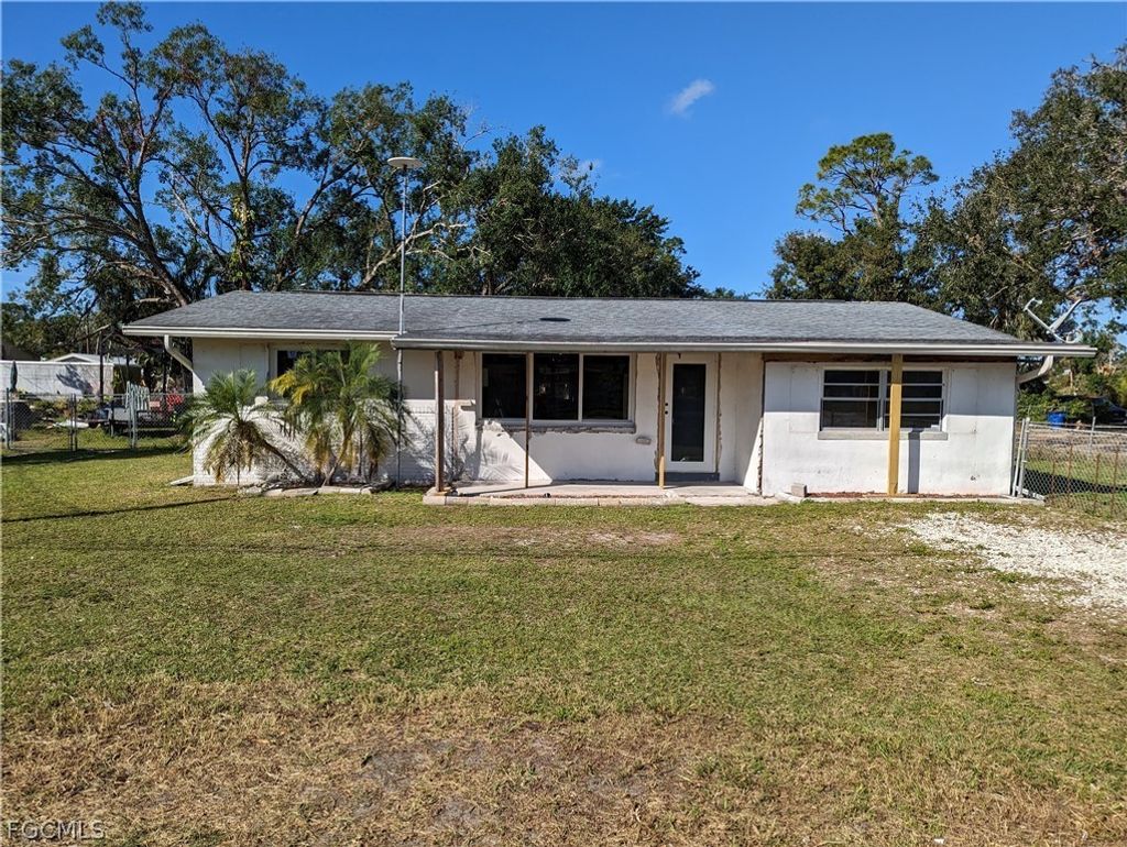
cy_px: 424
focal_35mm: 24
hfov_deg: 71.5
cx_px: 564
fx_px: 782
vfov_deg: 56.9
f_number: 1.85
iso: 46
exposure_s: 1/3145
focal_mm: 6.81
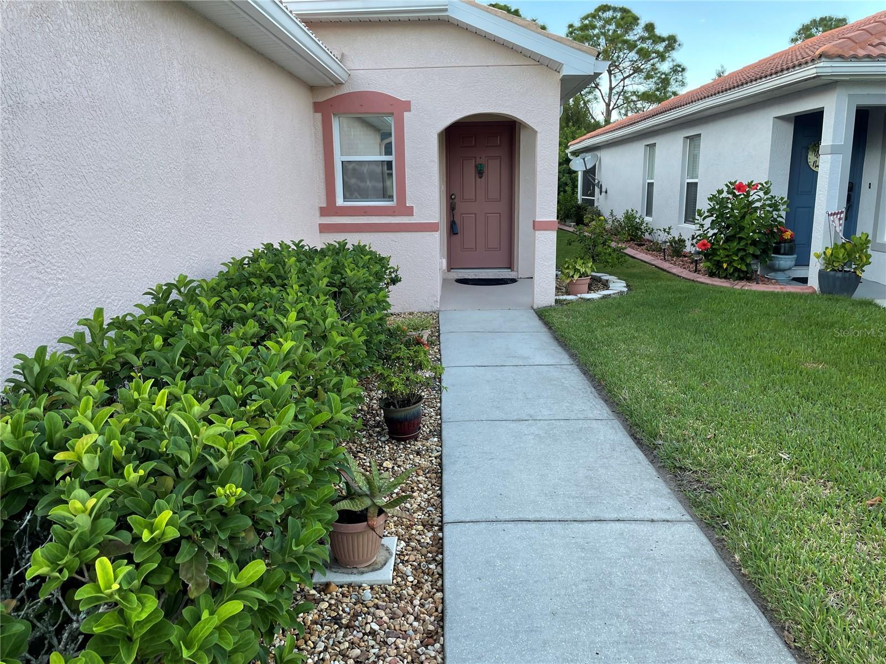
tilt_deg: -9.3
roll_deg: +0.7
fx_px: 665
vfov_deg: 53.1
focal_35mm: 26
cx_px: 443
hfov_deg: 67.3
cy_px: 332
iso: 32
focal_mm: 4.2
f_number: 1.6
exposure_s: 1/195
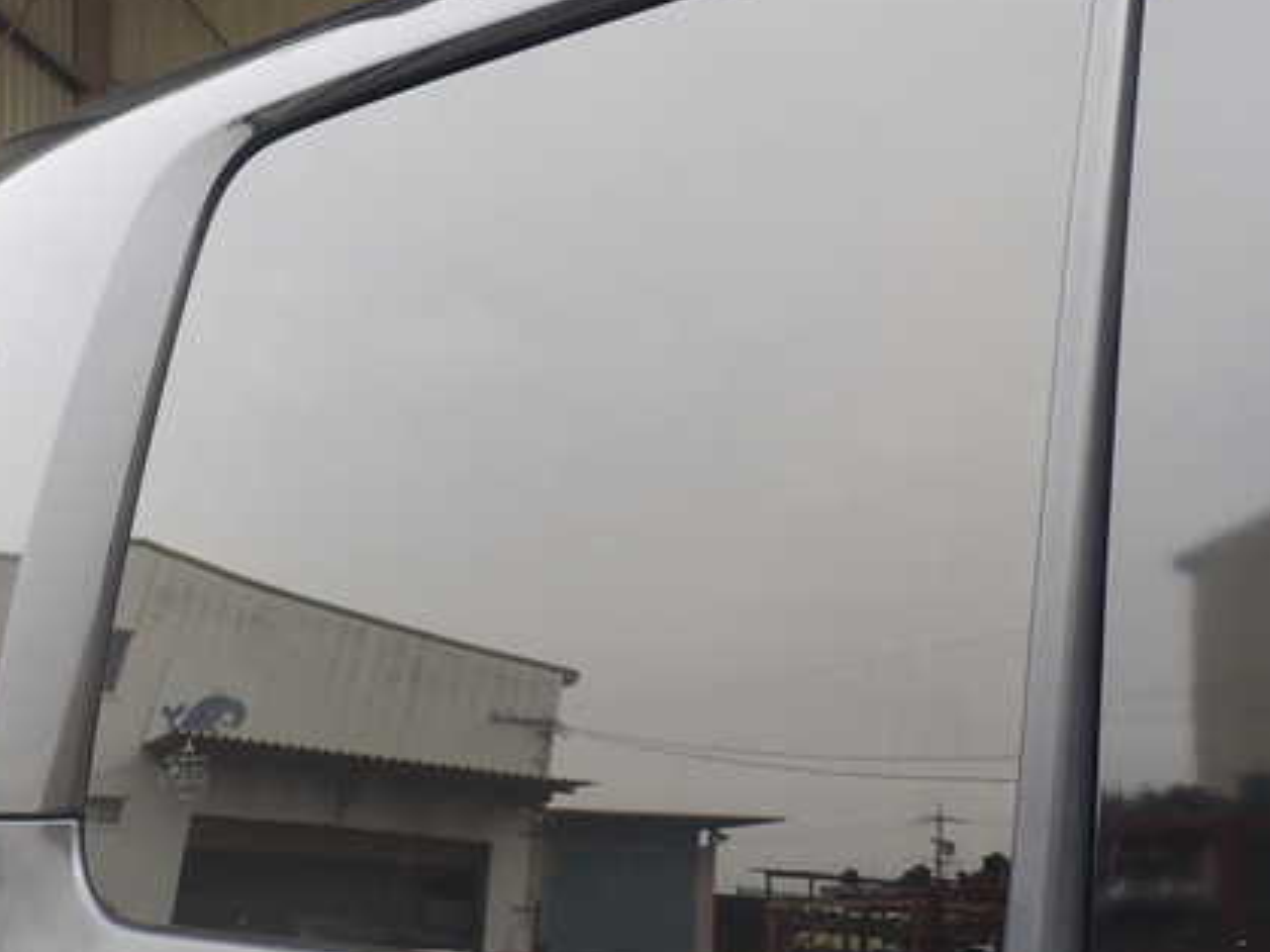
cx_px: 676
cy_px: 418
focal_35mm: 43
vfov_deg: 33.5
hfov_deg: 43.8
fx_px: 1577
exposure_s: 1/125
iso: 100
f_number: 3.2
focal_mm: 5.4
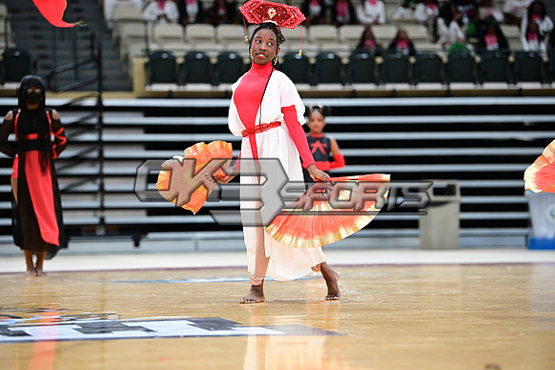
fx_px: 2080
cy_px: 185
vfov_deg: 10.1
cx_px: 278
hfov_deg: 15.2
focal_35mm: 135
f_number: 3.2
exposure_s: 1/1000
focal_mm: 135
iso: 6400
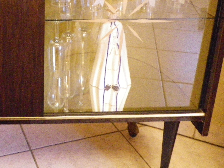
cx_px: 43
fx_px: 343
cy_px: 20
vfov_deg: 26.7
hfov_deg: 35.0
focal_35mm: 53
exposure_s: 1/8
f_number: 2.6
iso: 800
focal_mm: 4.9
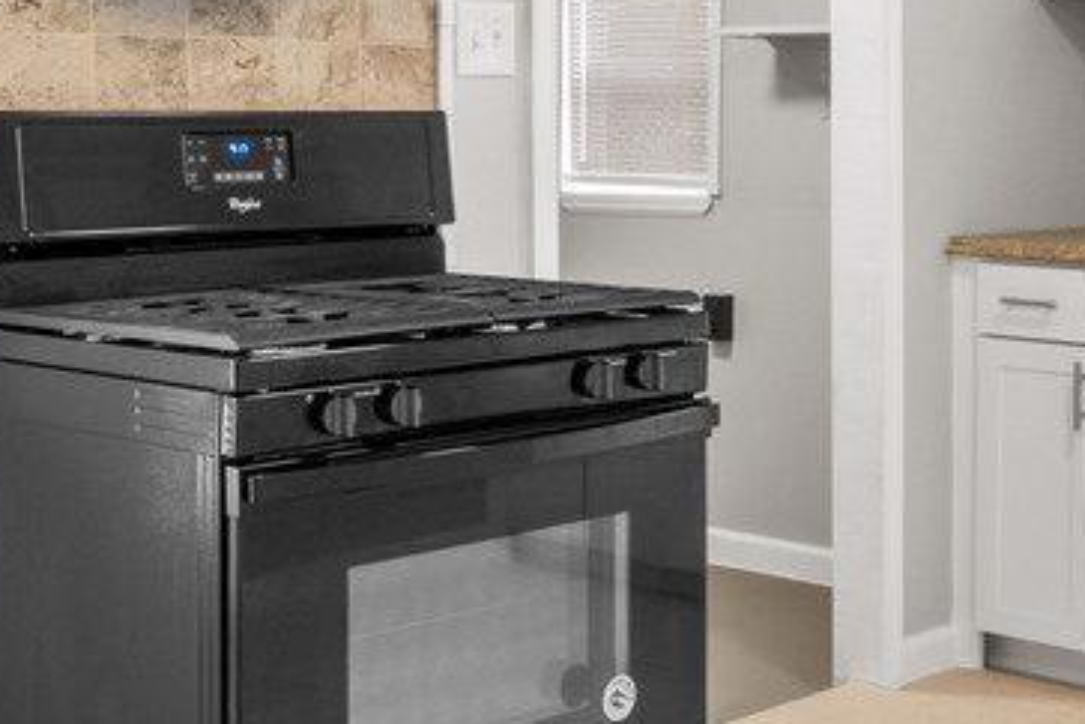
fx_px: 2019
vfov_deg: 19.9
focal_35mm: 67
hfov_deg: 29.7
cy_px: 69
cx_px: 798
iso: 400
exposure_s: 2
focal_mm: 10
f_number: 10
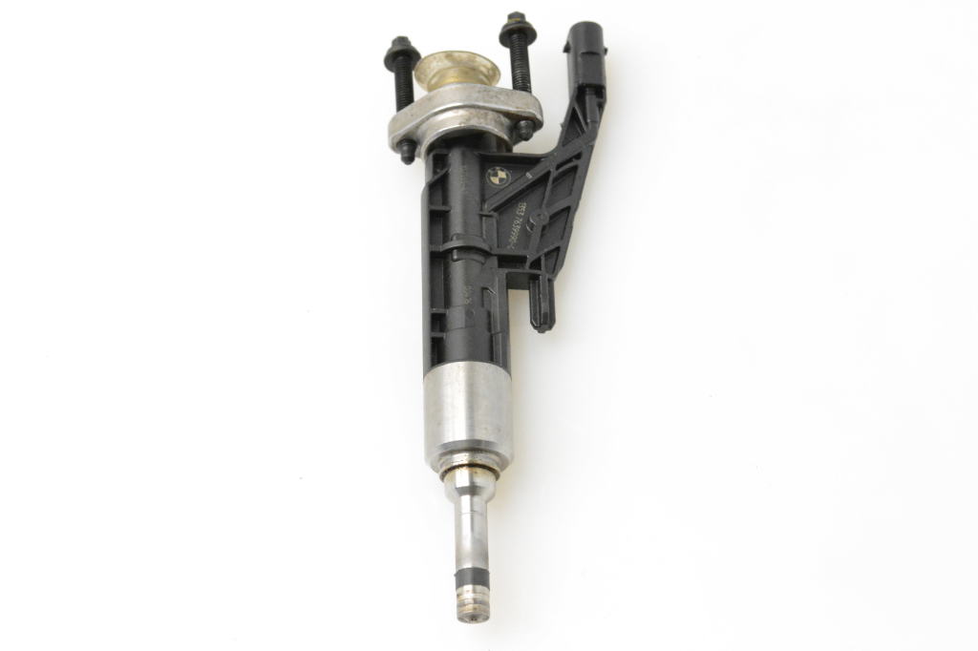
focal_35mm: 82
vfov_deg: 16.5
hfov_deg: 24.6
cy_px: 326
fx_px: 2240
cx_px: 489
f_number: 8
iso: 6400
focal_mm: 55
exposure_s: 1/250
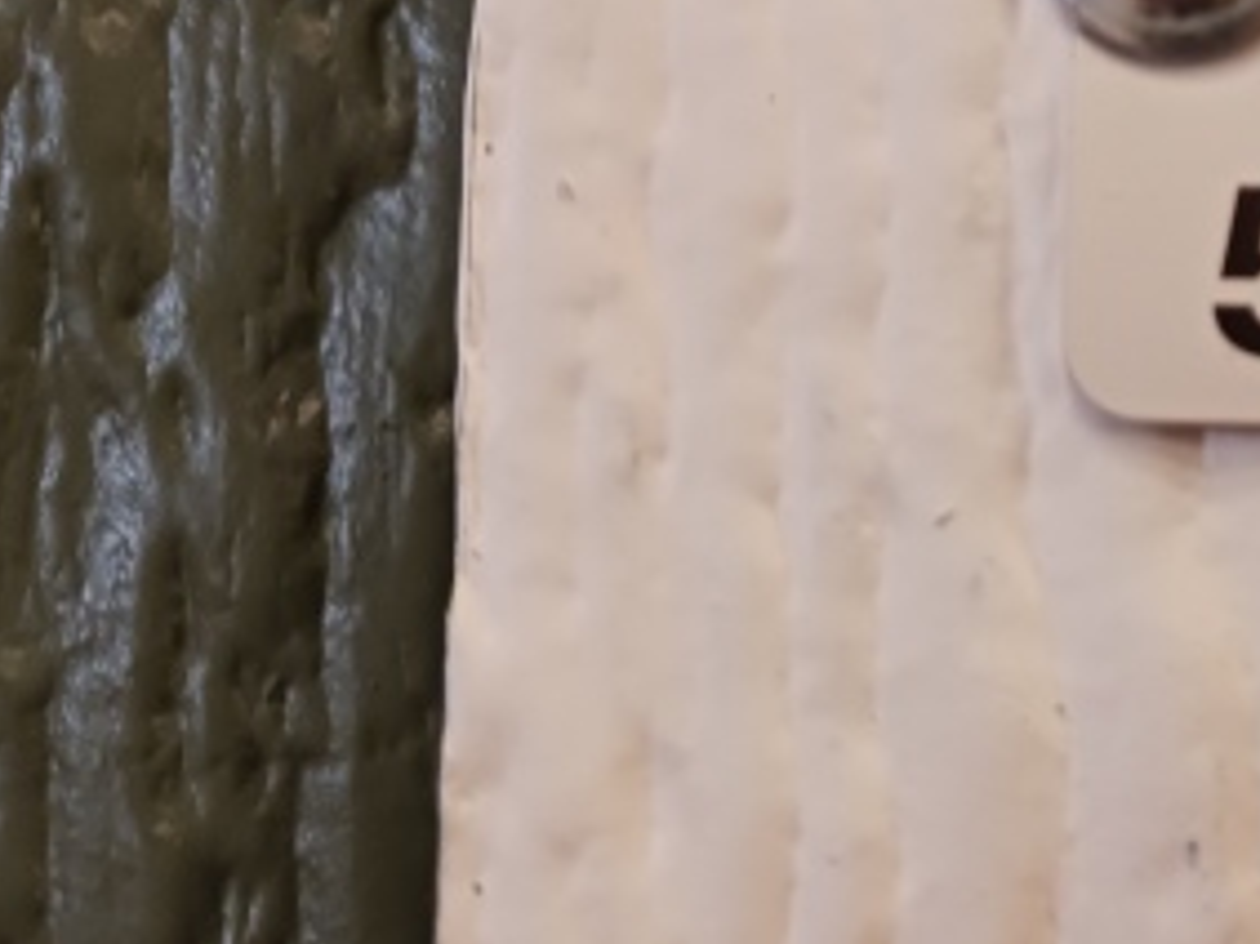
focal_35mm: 61
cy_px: 58
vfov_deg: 23.3
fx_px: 2219
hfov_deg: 29.0
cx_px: 1345
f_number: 1.8
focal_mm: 4
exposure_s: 1/20
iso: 400
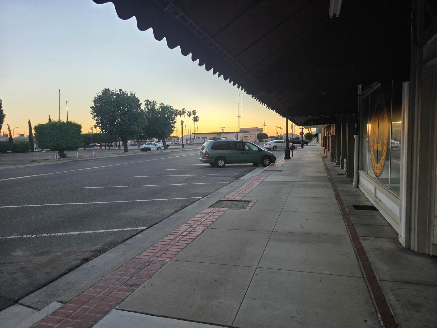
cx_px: 218
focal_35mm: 23
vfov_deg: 58.9
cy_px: 164
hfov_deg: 73.9
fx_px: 290
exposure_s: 1/180
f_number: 1.7
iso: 40
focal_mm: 6.3
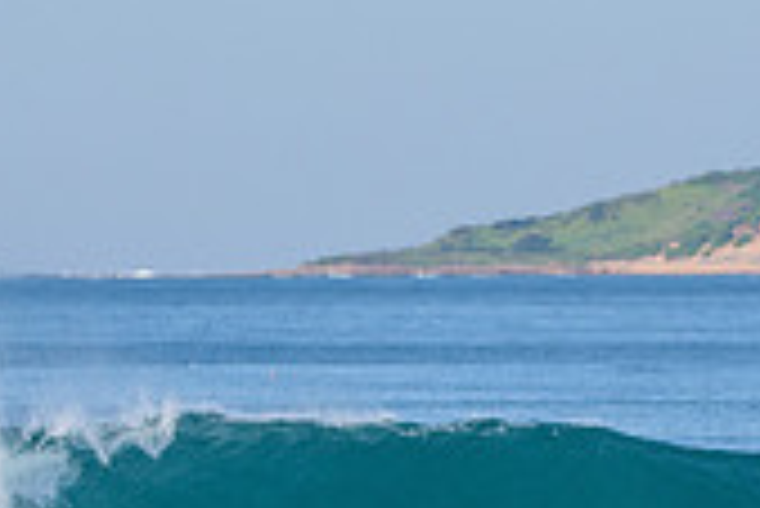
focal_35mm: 685
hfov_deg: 3.0
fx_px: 14473
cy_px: 609
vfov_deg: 2.0
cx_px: 270
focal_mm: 200
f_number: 5.6
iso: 220
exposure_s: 1/2500
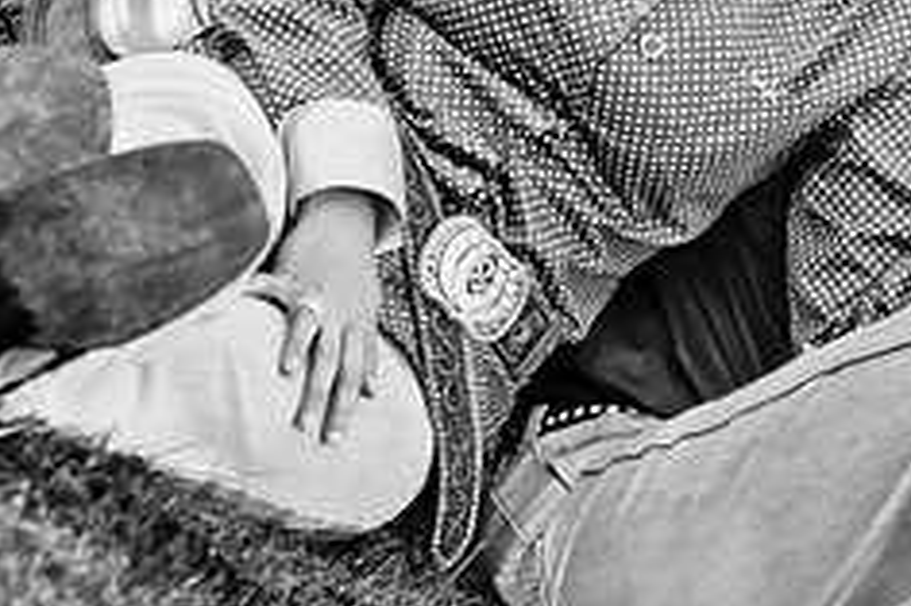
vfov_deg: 5.3
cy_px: 2
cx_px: 923
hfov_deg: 7.9
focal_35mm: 258
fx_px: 6524
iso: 160
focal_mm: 70
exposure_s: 1/250
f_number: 2.8
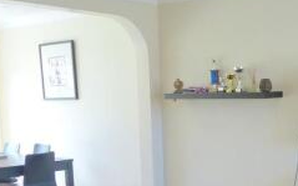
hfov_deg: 31.5
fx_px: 503
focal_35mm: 62
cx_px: 267
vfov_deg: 20.3
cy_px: 182
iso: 400
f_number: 3.3
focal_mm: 4.3
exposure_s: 1/30
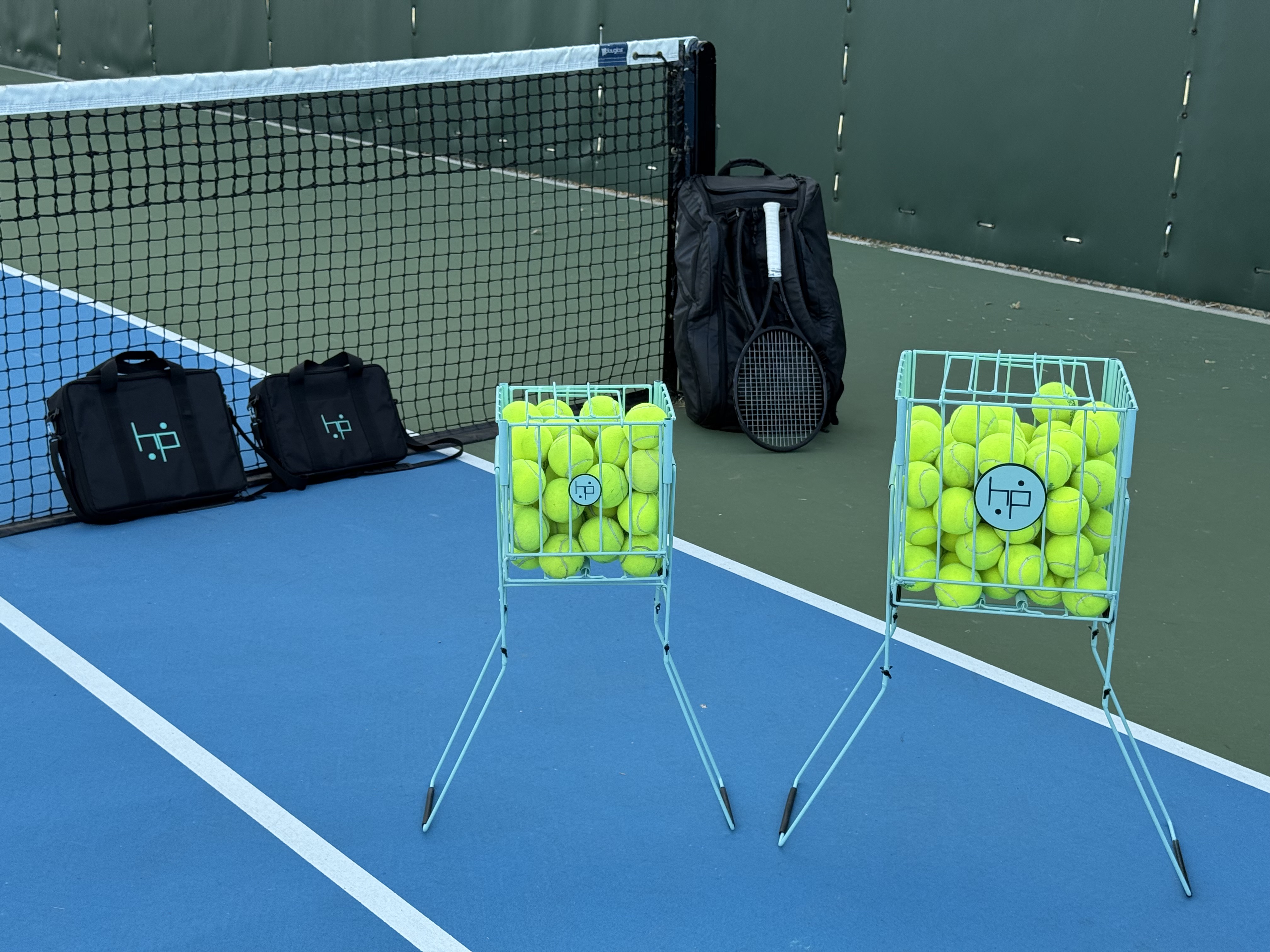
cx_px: 635
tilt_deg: -17.1
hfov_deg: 39.7
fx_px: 1761
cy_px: 476
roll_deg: -0.8
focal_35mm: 48
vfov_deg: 30.3
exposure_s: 1/484
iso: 64
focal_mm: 6.76
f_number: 1.78
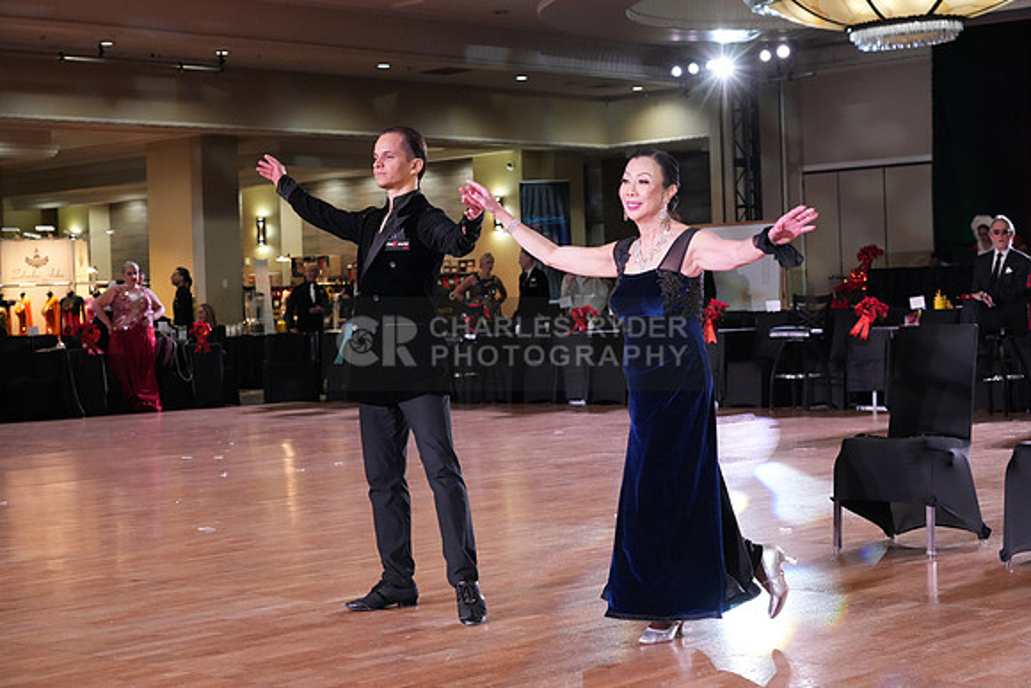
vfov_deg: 20.9
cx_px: 516
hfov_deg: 31.0
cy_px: 344
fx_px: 1862
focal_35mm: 65
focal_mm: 65
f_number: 5.6
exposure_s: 1/320
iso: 5000
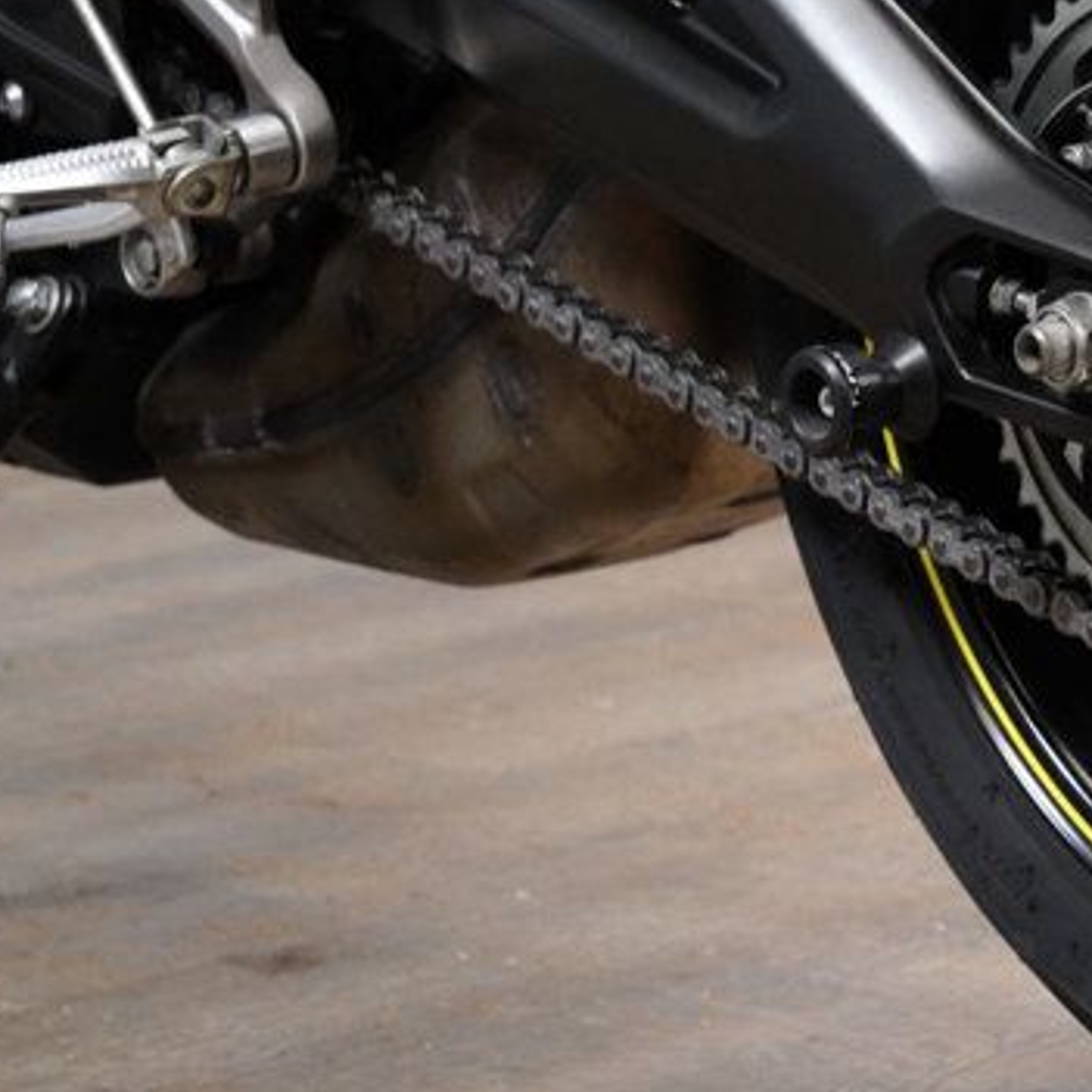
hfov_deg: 6.7
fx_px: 9279
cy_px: 226
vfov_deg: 6.7
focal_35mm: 260
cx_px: 1546
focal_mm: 105
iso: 5000
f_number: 9
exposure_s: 1/60
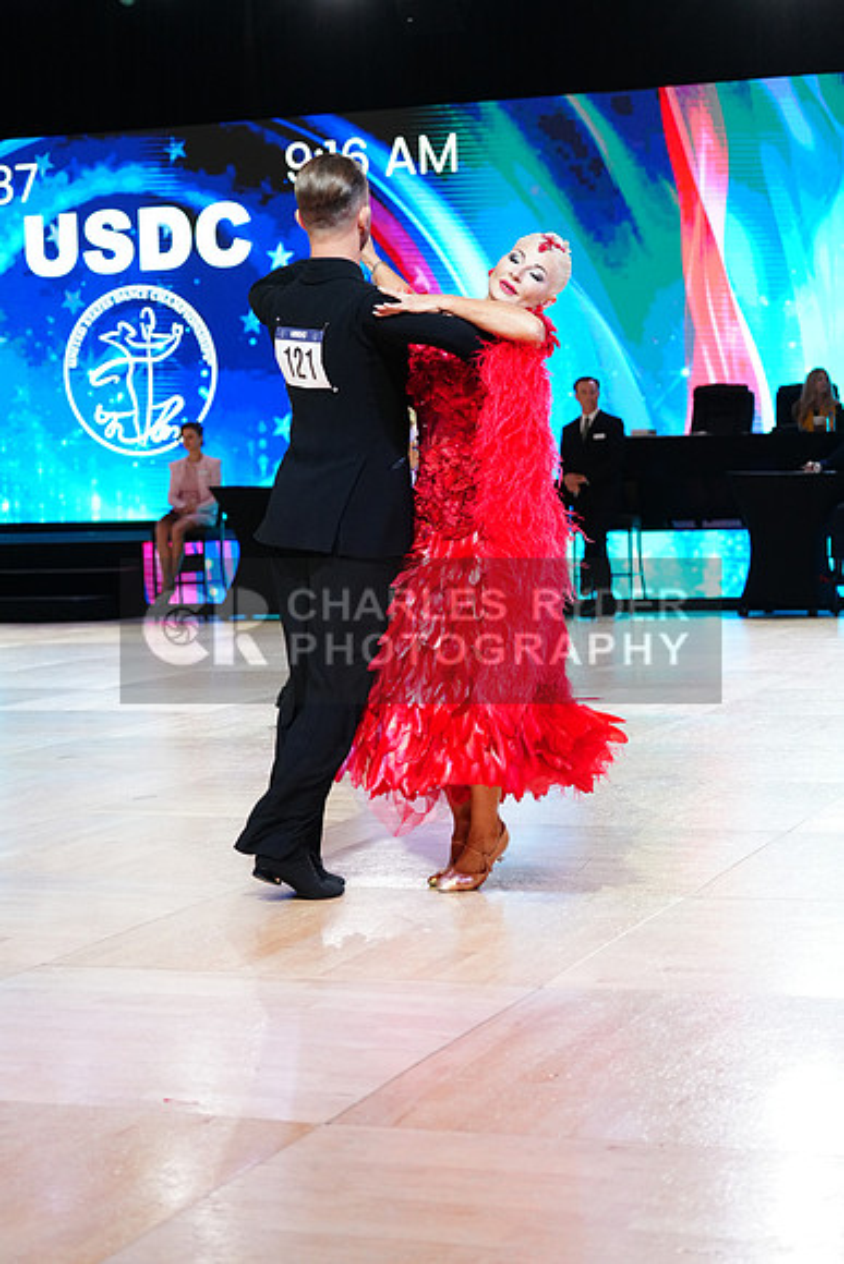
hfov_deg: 19.5
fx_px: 2460
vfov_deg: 28.8
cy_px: 632
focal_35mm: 70
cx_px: 422
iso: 2500
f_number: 4
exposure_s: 1/320
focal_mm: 70
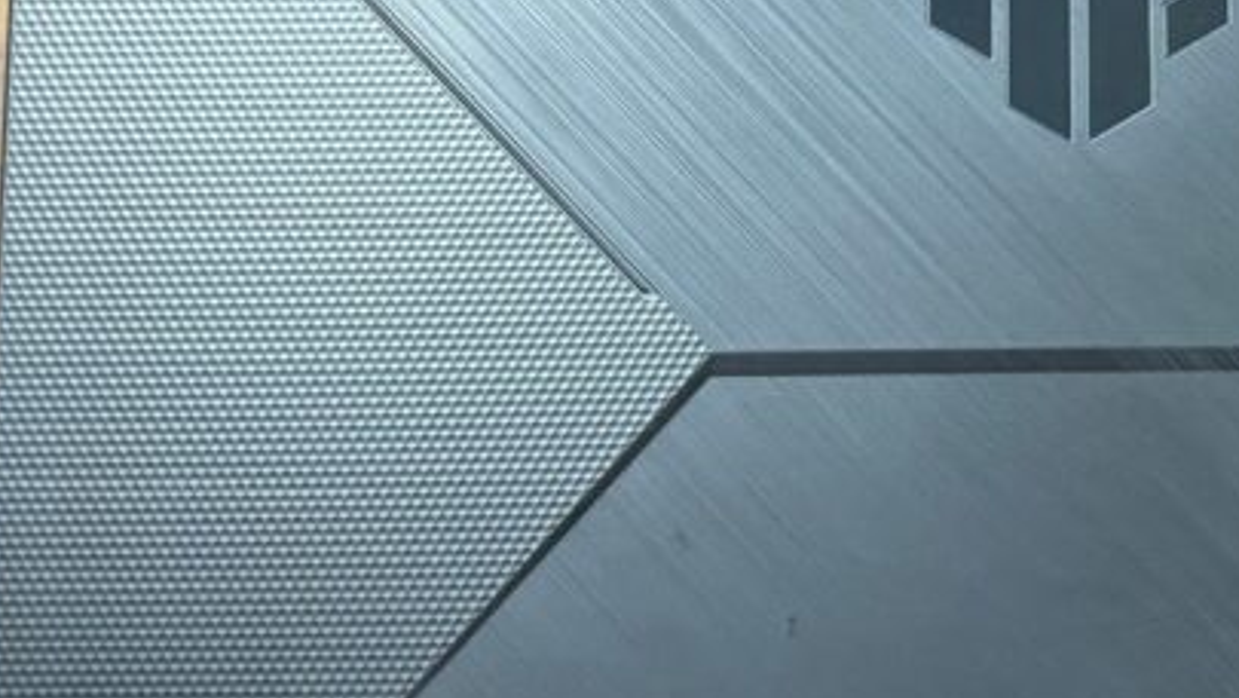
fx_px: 2760
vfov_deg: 14.2
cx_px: 1013
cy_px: -12
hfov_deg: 24.8
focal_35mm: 84
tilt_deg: -49.6
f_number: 1.6
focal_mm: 5.96
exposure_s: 1/50
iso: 320
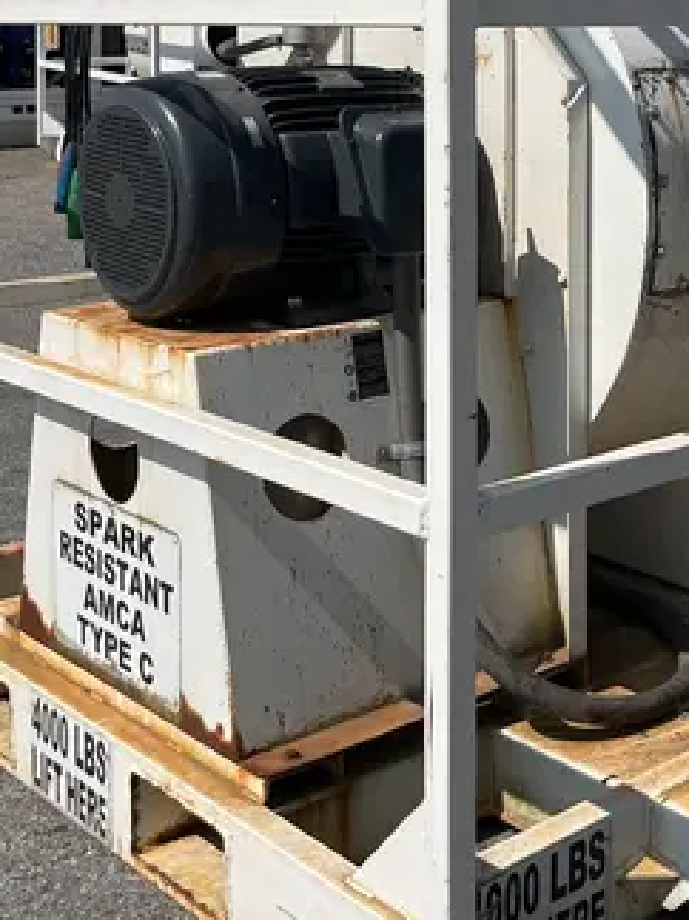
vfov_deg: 31.4
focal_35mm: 59
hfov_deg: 24.4
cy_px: 121
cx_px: 555
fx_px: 1567
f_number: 1.6
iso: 50
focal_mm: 5.1
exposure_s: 1/7874
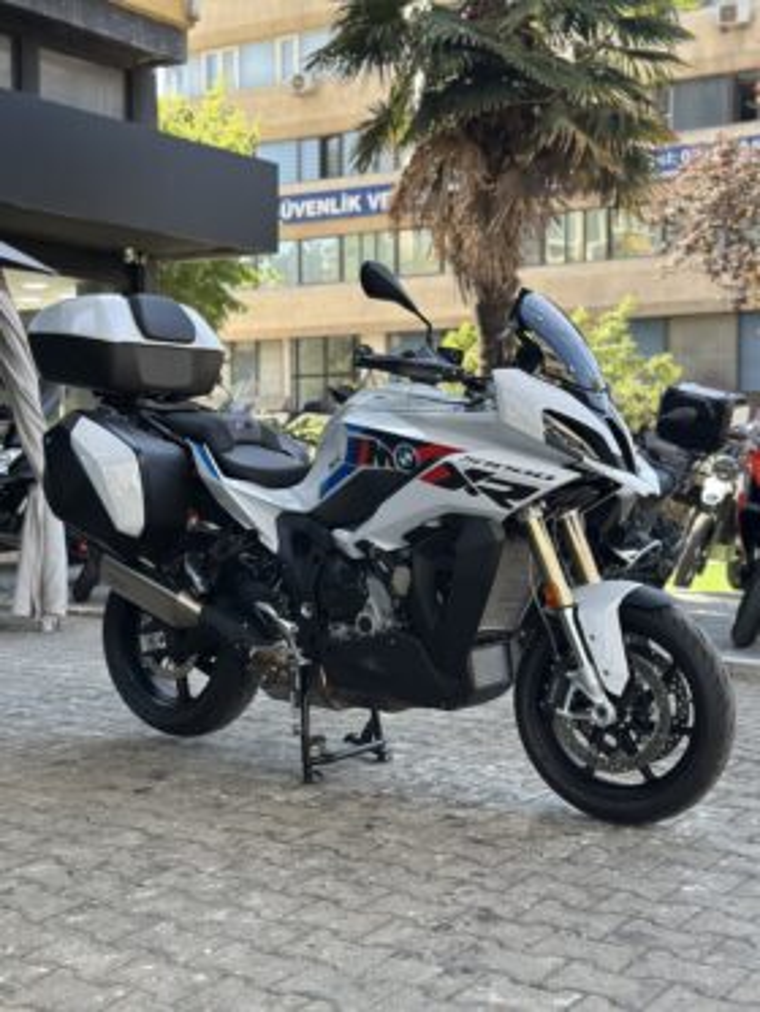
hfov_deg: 30.3
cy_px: 506
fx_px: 1404
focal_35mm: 48
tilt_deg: -2.1
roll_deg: -0.6
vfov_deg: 39.6
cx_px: 380
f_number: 1.78
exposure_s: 1/568
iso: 80
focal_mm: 6.86
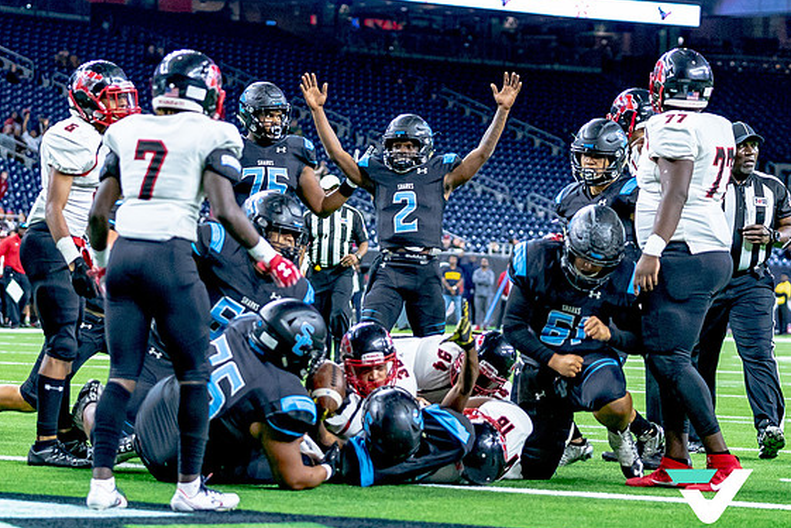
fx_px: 3405
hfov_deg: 13.2
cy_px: 258
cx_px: 359
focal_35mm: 155
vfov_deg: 8.9
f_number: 2.8
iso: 2000
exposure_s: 1/1500
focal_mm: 83
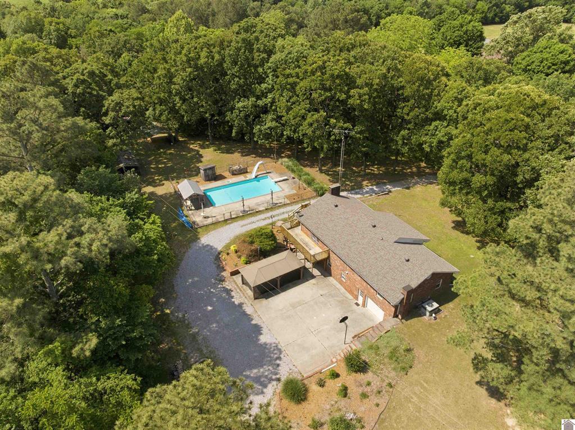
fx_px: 398
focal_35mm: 24
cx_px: 288
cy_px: 215
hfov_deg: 71.6
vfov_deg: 56.7
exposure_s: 1/320
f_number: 9
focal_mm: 12.3
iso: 200
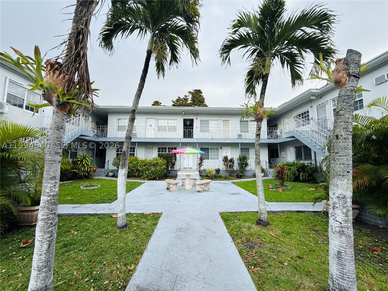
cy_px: 146
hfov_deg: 102.1
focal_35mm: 14
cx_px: 194
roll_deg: -0.1
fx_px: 157
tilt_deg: +6.4
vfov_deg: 85.7
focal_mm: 2.22
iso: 50
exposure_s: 1/585
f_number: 2.2
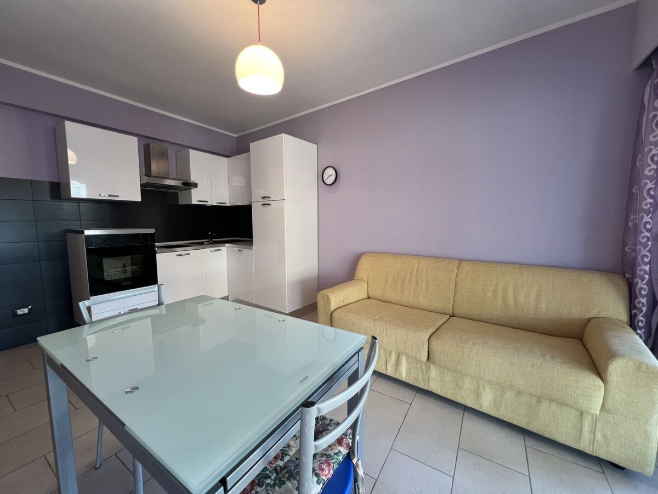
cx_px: 329
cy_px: 247
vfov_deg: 89.9
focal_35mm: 13
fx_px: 247
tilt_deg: -6.1
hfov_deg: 106.2
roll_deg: +0.3
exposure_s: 1/100
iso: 200
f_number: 1.8
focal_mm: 1.57
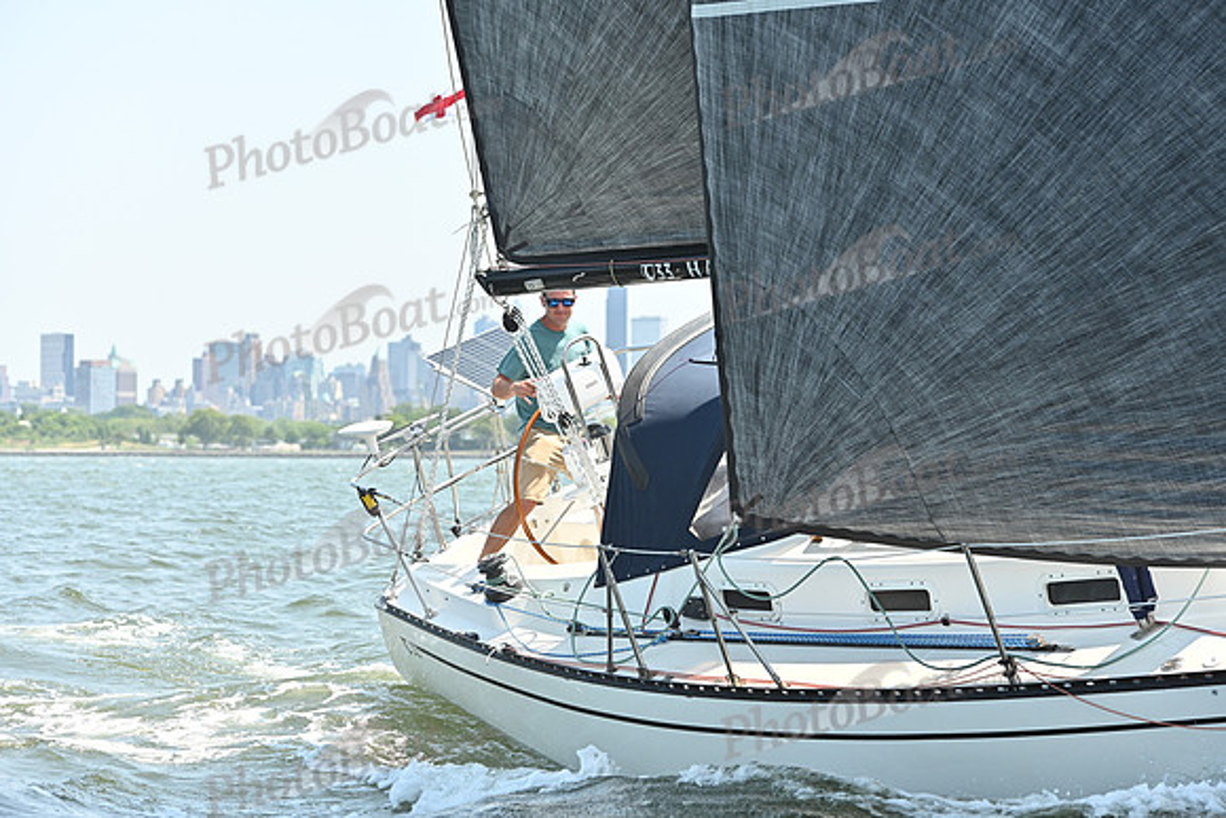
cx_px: 613
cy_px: 409
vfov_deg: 14.0
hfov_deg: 20.8
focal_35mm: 98
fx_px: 3338
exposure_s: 1/1250
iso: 320
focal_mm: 98
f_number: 5
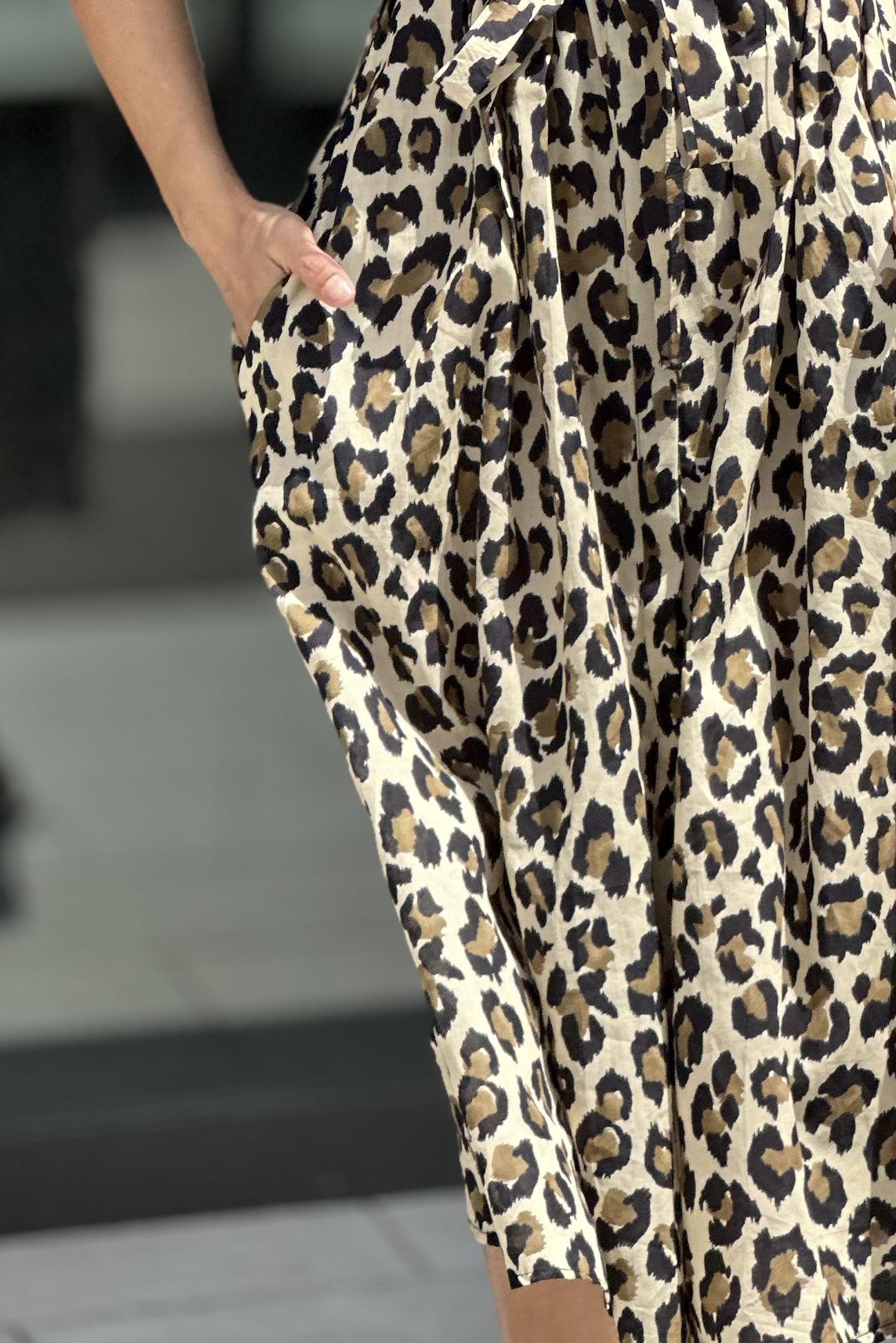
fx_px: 6196
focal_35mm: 166
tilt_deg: -7.9
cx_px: 698
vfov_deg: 12.3
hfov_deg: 8.3
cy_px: 287
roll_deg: +2.4
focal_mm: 9
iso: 32
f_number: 2.8
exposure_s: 1/388
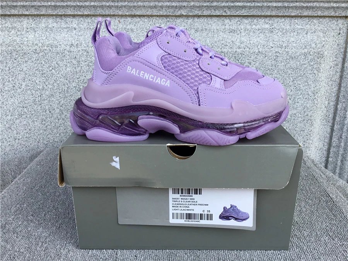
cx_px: 174
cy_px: 130
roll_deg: +0.5
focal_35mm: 31
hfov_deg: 58.4
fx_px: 312
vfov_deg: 45.4
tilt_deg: -18.7
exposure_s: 1/273
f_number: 2.4
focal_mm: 3.3
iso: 25
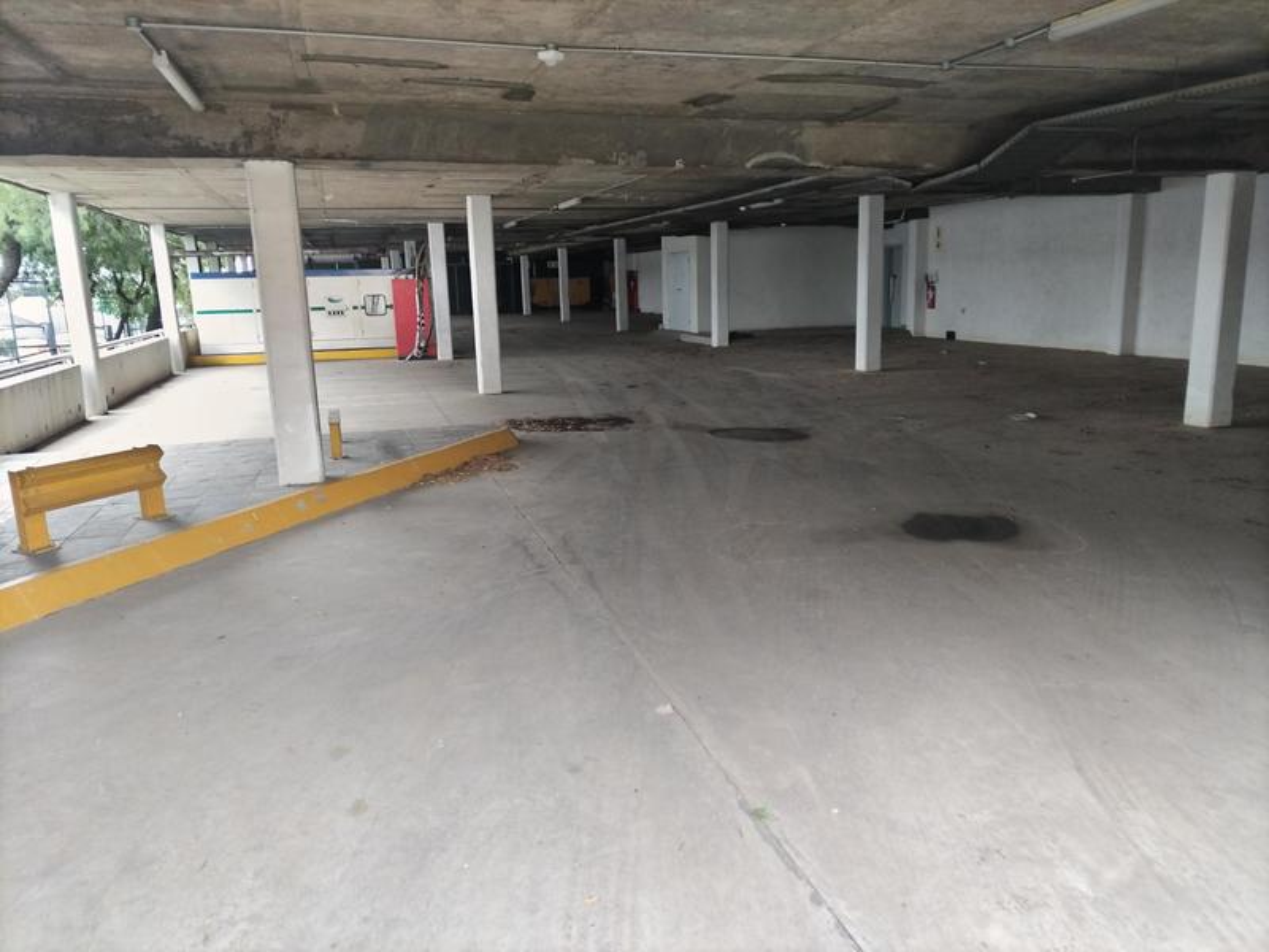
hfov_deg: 67.3
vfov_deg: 53.1
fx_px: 953
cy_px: 476
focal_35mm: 26
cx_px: 634
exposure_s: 1/100
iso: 706
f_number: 1.8
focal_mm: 4.7
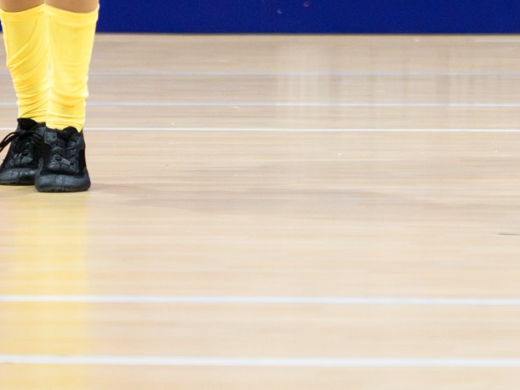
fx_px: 4941
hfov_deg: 6.0
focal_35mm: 329
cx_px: 550
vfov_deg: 4.5
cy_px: -298
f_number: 2.8
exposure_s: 1/500
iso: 2000
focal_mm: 70
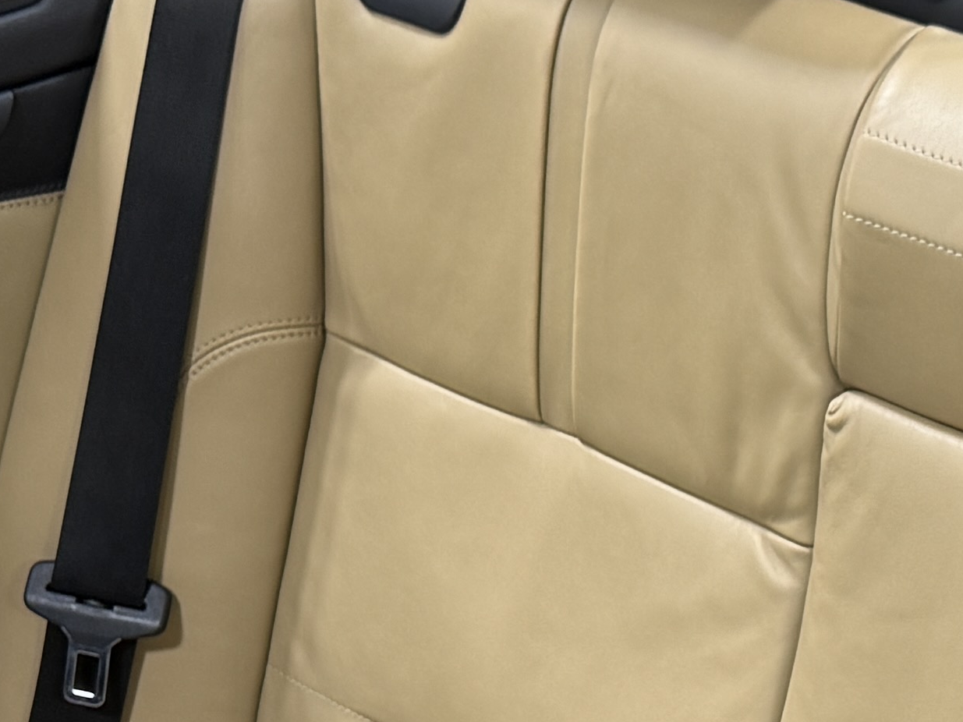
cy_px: 1065
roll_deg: +0.5
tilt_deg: -37.1
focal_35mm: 111
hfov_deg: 17.4
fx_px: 3088
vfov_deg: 12.7
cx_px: 884
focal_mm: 6.76
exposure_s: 1/120
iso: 200
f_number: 1.78
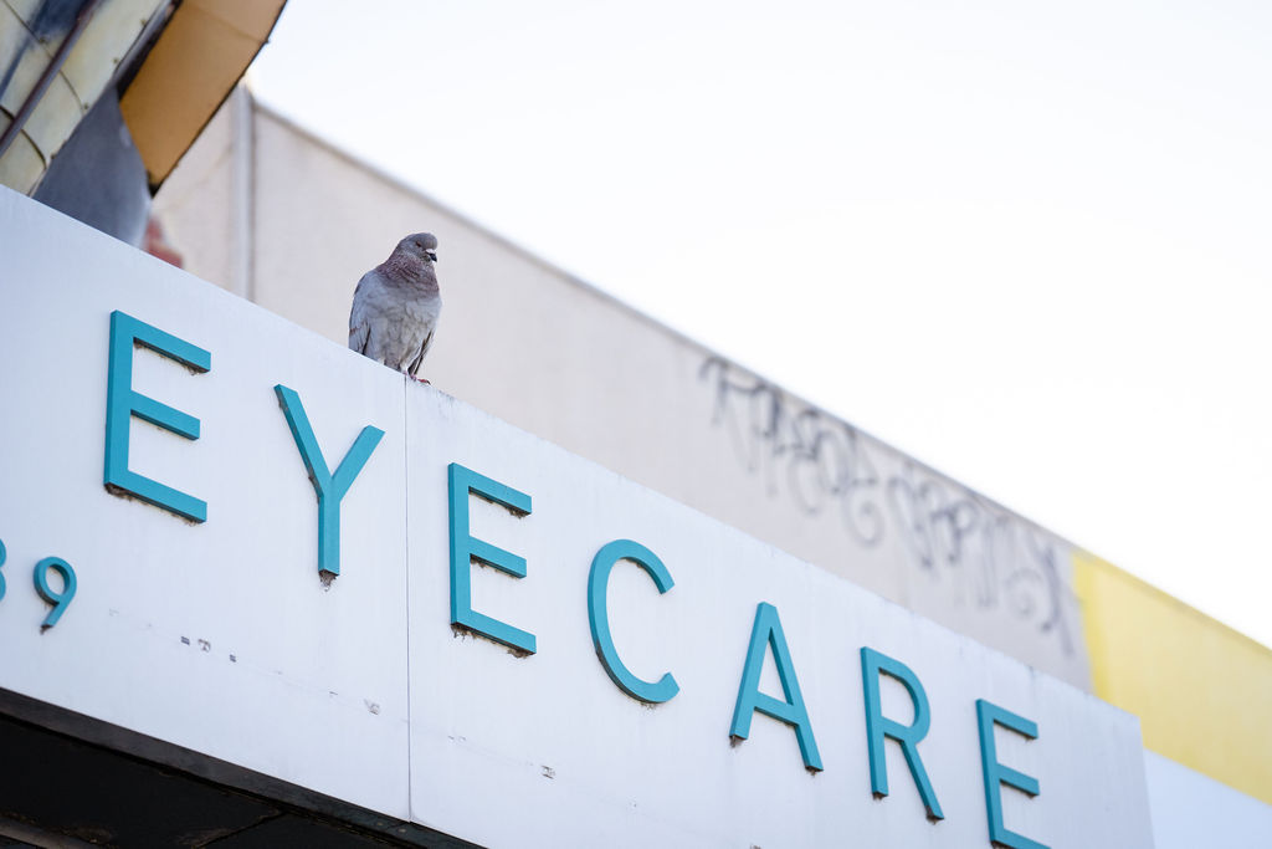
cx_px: 636
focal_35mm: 89
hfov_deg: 22.9
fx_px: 3145
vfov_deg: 15.4
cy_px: 424
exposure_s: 1/5000
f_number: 2.8
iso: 800
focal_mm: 89
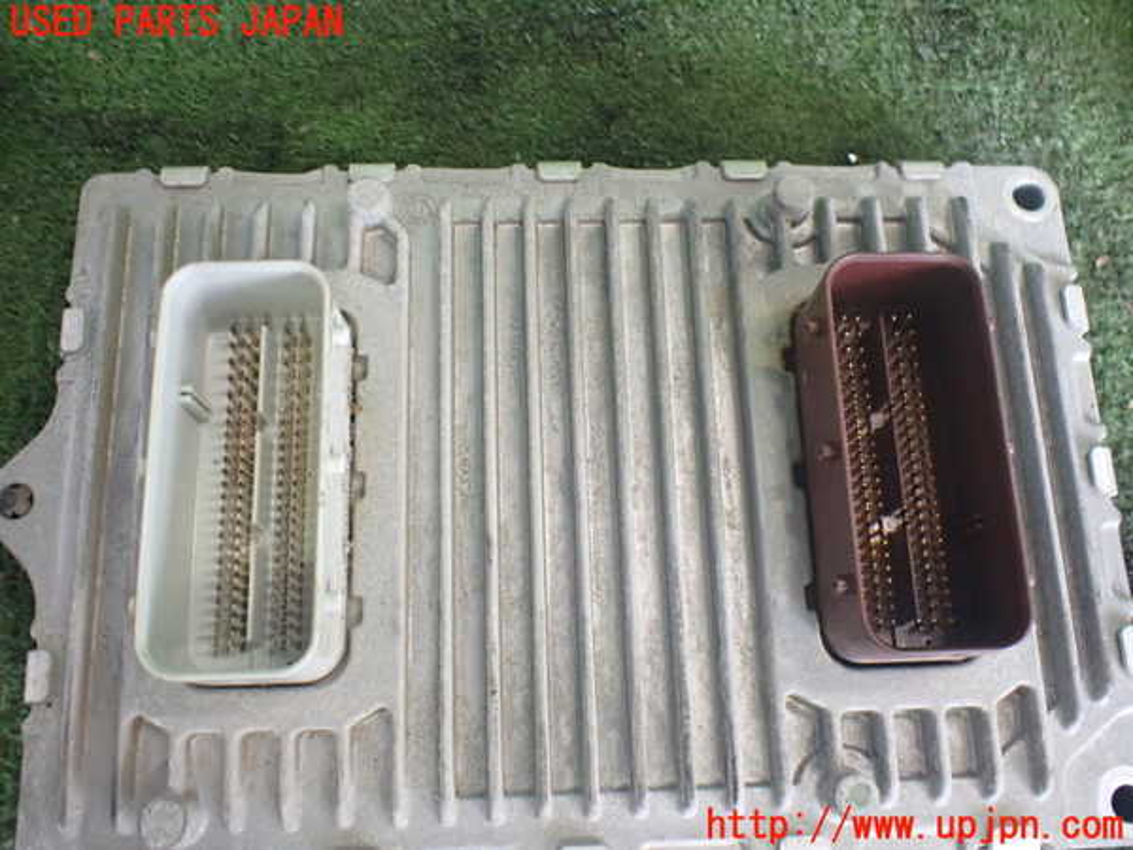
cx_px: 566
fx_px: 982
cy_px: 425
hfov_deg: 60.0
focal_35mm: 30
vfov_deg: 46.8
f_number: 2.3
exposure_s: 1/125
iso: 800
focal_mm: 5.4
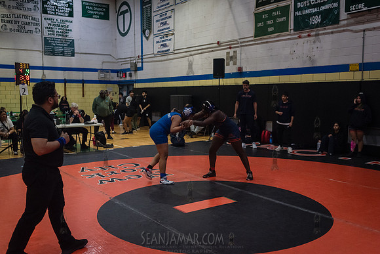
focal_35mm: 35
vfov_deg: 37.9
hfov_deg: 54.4
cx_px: 190
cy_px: 127
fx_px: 370
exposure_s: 1/800
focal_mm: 35
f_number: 3.2
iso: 5000
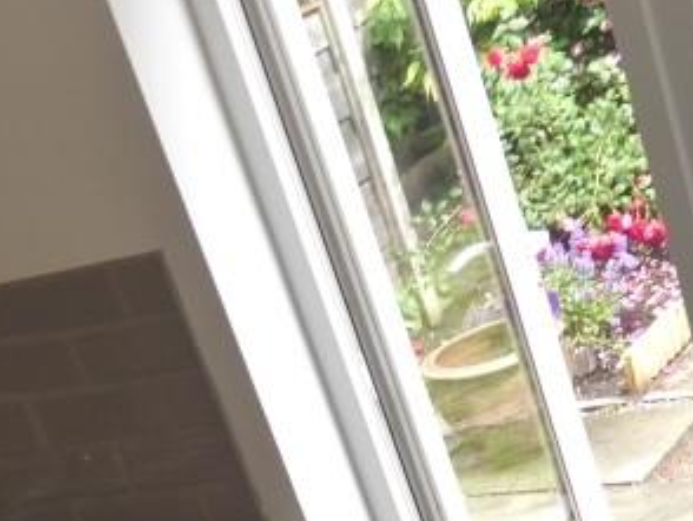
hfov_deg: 22.4
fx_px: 1743
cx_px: 424
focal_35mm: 87
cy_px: 705
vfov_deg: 16.0
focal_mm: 4.3
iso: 125
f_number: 3.3
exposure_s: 1/100
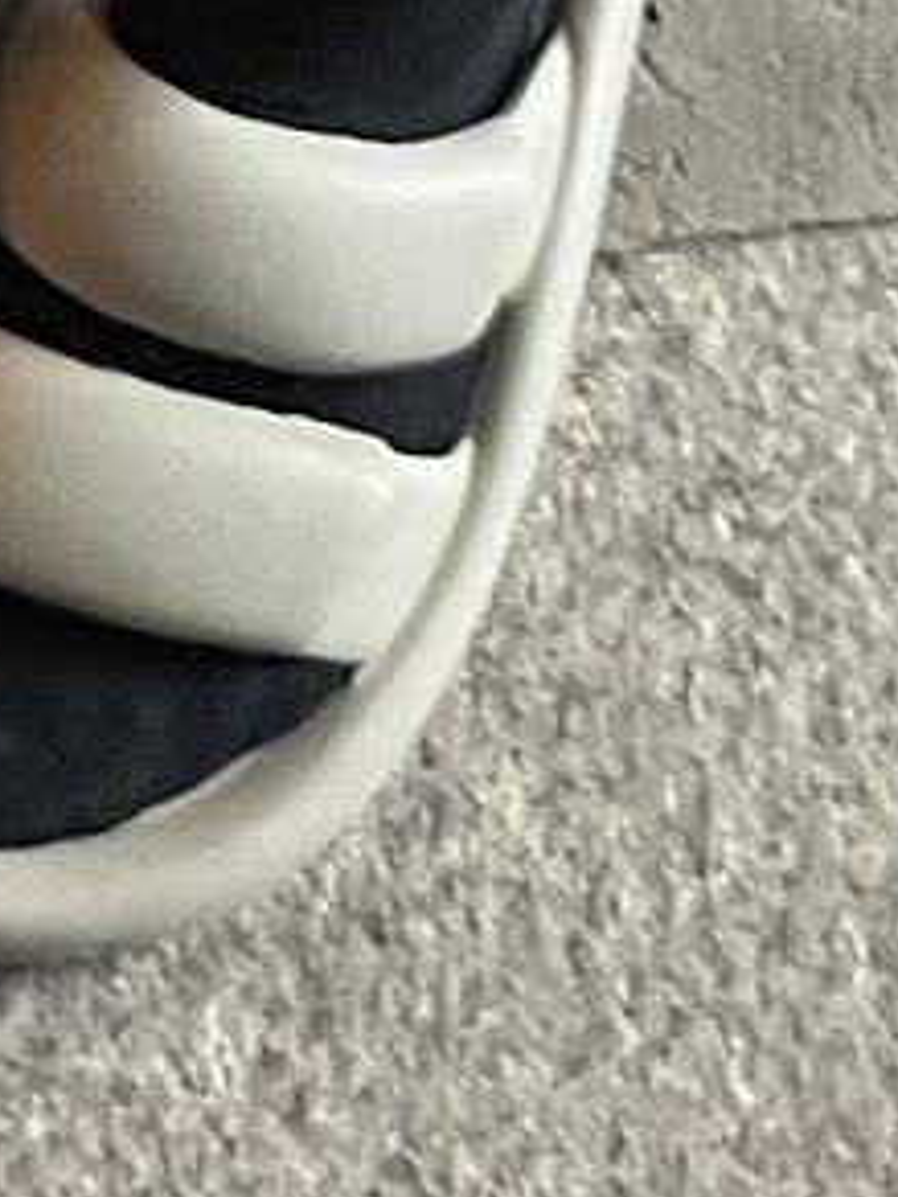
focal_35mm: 178
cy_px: -312
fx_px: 6157
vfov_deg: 10.9
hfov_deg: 8.3
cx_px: 517
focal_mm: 5.1
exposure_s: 1/30
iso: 640
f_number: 1.6
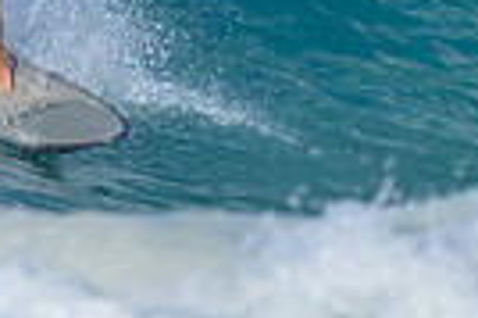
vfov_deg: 0.3
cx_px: -338
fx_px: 63005
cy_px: -135
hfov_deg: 0.4
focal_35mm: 4751
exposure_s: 1/2000
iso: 220
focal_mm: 800
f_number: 6.3
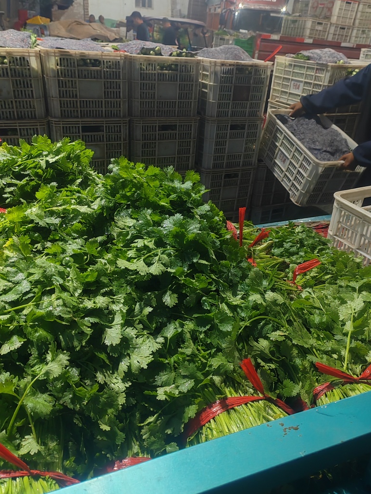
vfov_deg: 63.4
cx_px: 189
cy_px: 240
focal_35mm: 28
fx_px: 400
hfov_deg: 49.8
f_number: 1.9
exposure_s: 1/50
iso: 2000
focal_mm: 5.52
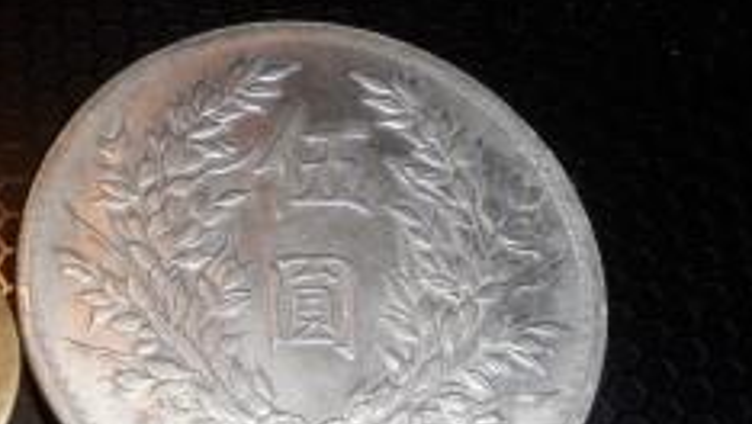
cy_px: 517
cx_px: 71
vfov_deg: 22.1
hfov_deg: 38.4
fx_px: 998
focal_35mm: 50
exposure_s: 1/30
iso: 100
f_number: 7.2
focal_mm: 4
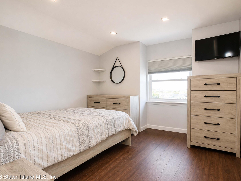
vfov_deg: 74.7
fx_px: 118
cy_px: 91
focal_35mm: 17
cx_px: 128
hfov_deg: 90.9
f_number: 8
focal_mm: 10
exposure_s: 1/60
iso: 1000
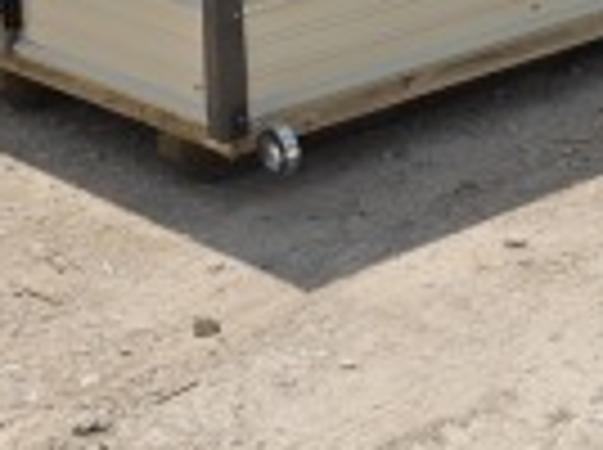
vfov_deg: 12.3
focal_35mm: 110
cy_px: -360
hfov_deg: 17.7
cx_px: 518
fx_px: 1913
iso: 32
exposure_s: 1/7939
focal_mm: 6.5
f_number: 1.4
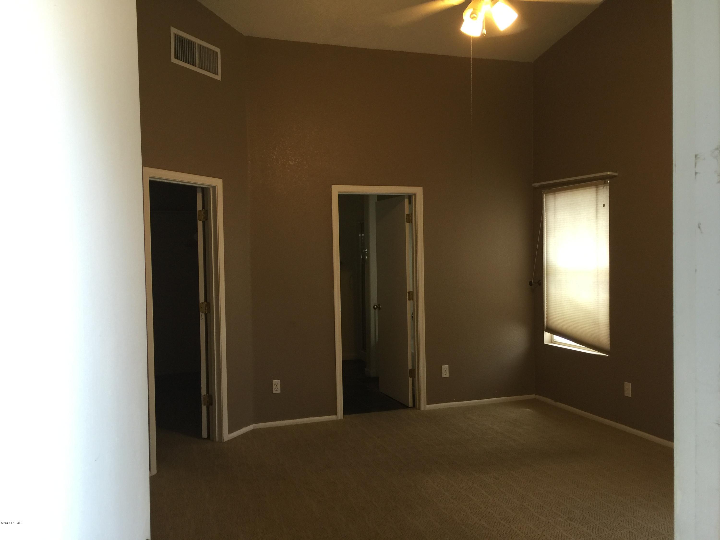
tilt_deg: -2.8
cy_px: 270
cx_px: 360
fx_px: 603
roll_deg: -0.6
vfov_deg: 48.2
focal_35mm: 29
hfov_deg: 61.7
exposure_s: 1/15
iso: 40
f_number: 2.2
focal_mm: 4.15
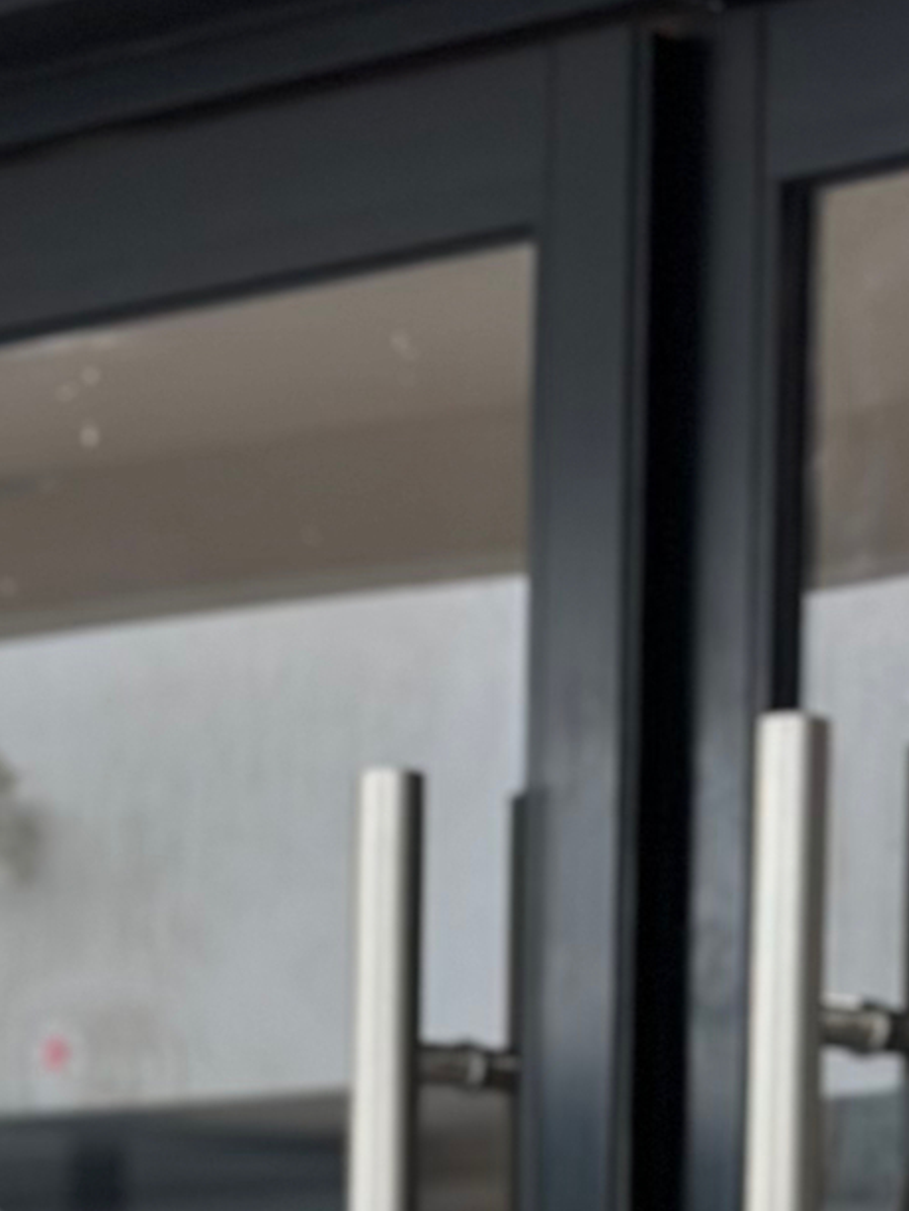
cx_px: -520
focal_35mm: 188
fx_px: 6580
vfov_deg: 10.1
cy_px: 1983
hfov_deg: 7.7
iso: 125
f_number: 1.78
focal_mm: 6.86
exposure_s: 1/171
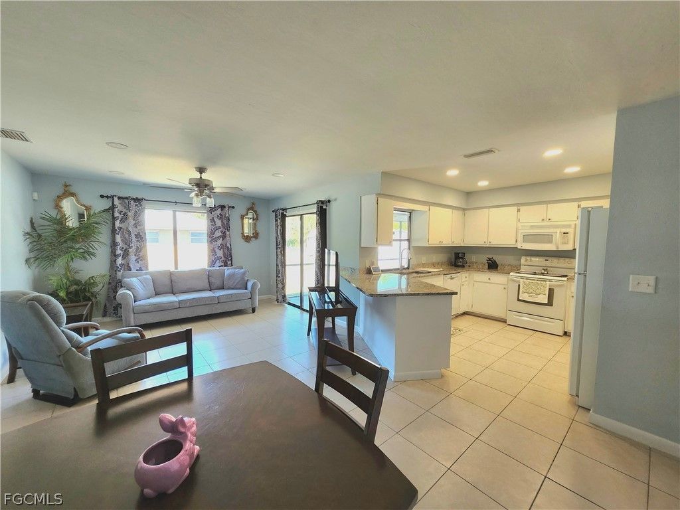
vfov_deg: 89.9
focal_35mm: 13
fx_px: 255
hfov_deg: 106.2
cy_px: 255
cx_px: 340
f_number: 2.2
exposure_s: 1/60.2
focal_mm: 1.74
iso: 125
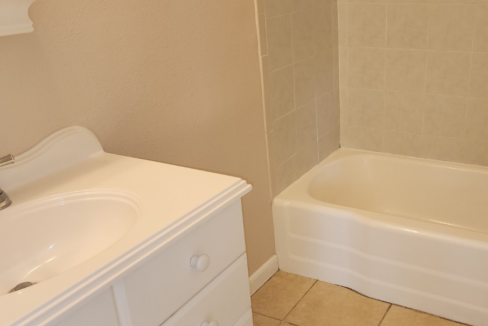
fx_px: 515
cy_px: 185
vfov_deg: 35.0
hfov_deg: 50.0
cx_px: 315
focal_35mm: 38
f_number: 1.8
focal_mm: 6.4
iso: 50
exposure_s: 1/60
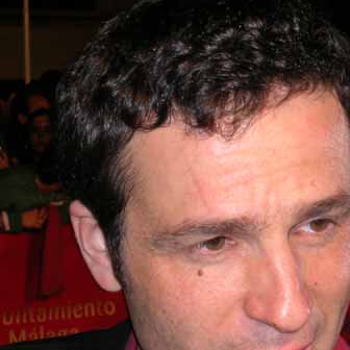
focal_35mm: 111
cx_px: 317
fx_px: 1270
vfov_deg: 15.7
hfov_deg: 15.5
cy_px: 241
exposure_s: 1/60.1
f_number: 3.8
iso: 50
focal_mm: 11
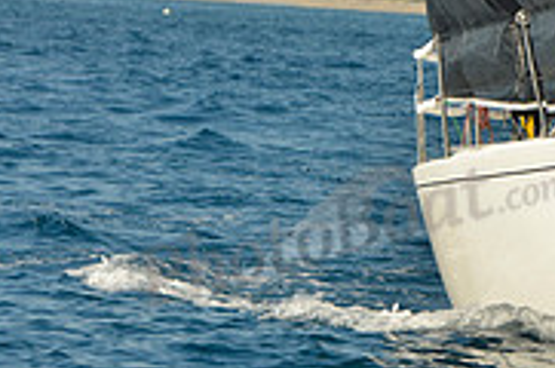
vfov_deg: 3.5
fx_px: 6033
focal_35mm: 392
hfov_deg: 5.2
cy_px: 26
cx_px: 733
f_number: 7.1
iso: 200
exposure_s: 1/1250
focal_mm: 122
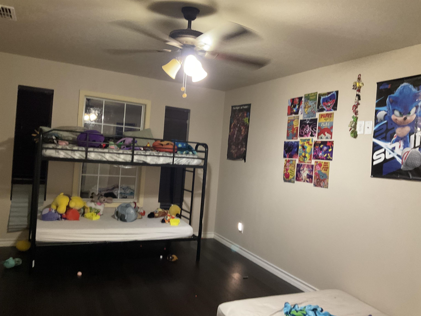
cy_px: 158
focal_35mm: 29
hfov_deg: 61.7
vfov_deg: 48.2
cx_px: 210
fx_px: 353
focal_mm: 3
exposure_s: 1/30
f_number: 1.8
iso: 250
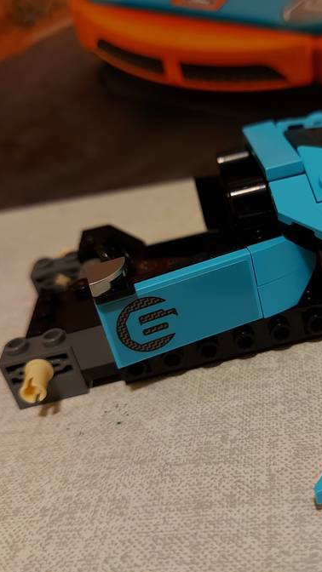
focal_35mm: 35
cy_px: 286
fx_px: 531
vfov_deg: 56.6
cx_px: 232
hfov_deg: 33.2
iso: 200
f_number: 1.8
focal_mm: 5.23
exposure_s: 1/25
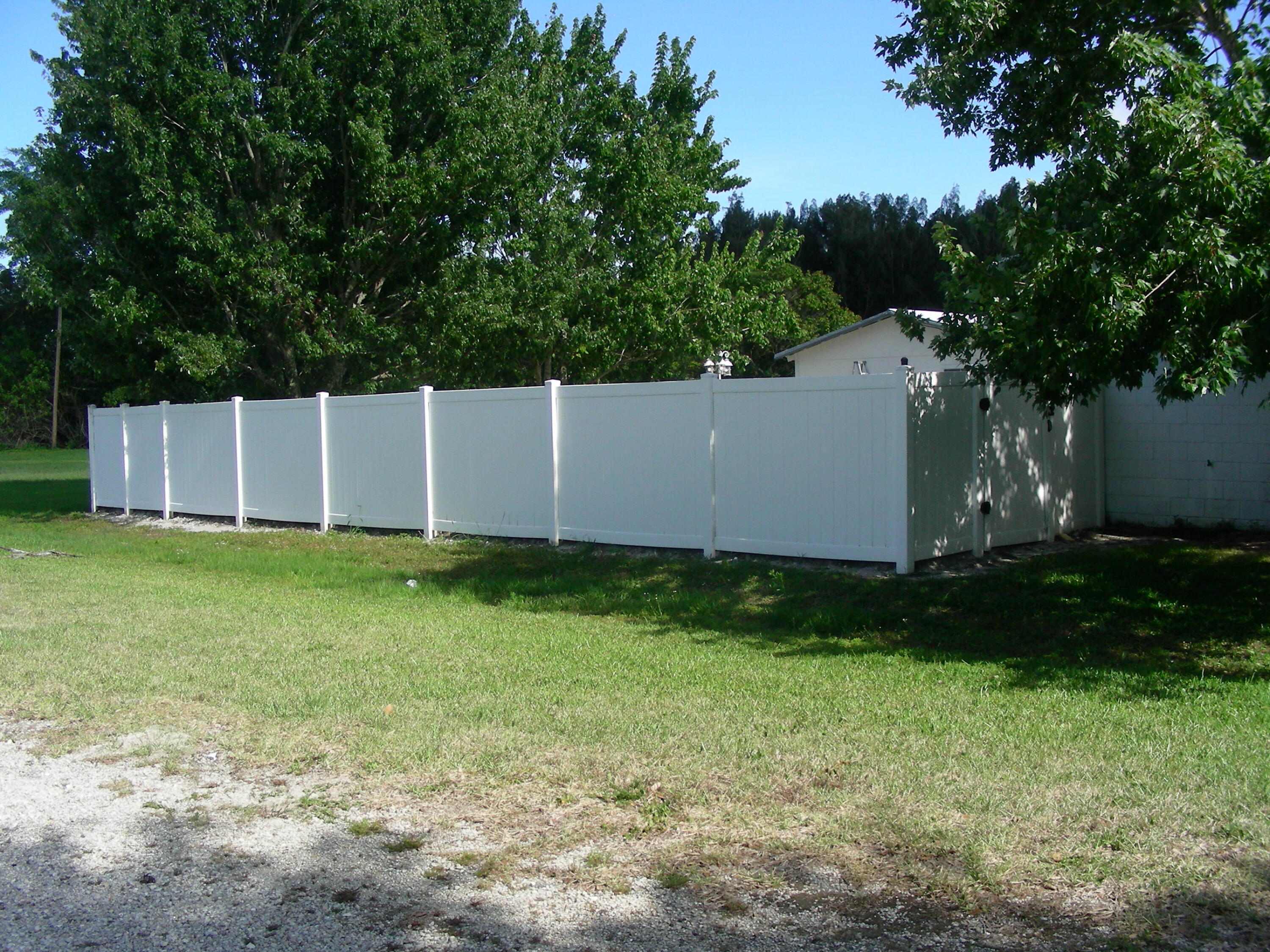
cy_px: 476
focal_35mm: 38
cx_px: 635
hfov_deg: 49.0
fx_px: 1394
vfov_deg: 37.7
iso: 50
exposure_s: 1/500
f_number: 4
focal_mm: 6.3
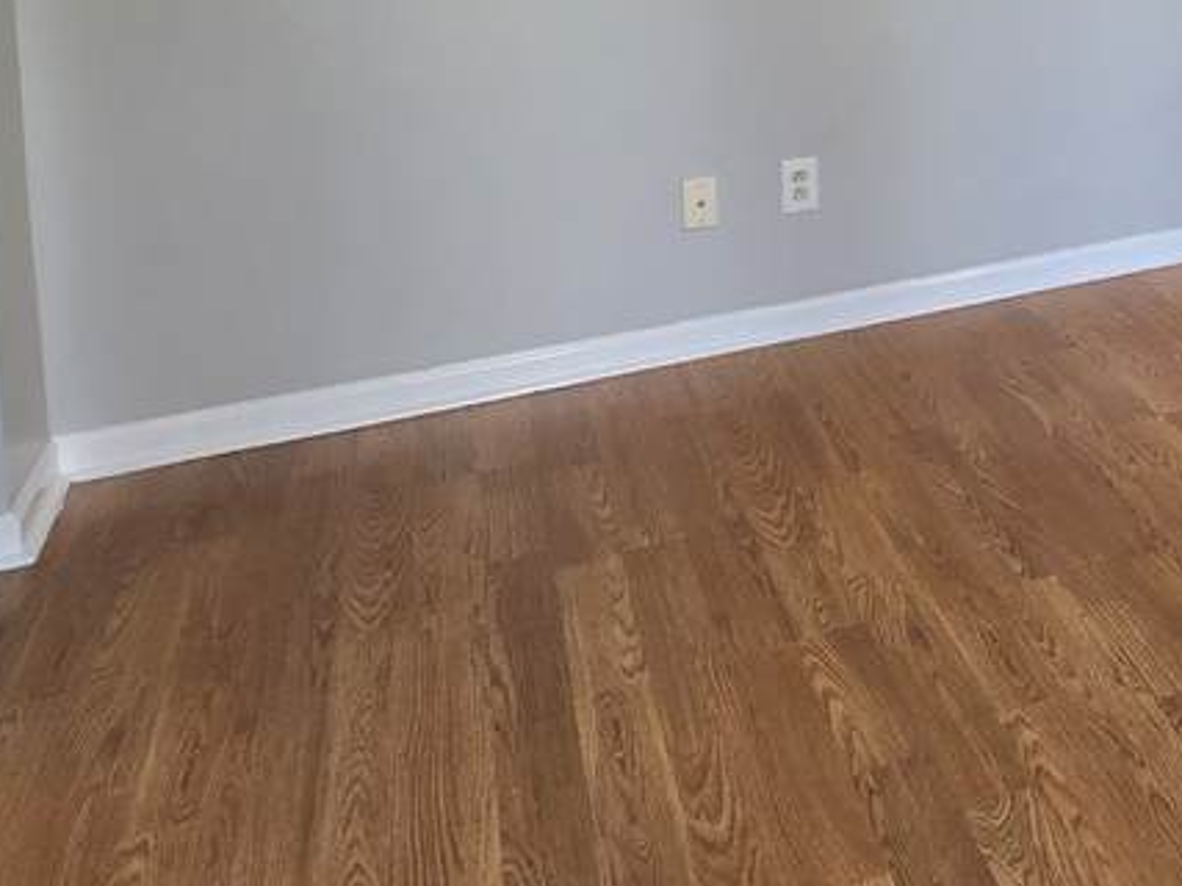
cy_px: -66
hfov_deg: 37.2
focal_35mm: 39
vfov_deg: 32.7
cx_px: 1398
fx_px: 1331
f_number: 2.2
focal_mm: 2.2
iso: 64
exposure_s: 1/60
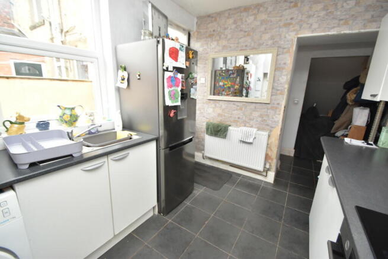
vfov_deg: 77.4
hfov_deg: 100.4
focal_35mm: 15
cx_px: 194
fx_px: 162
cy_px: 130
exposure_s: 1/80
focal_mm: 10
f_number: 4.5
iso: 800
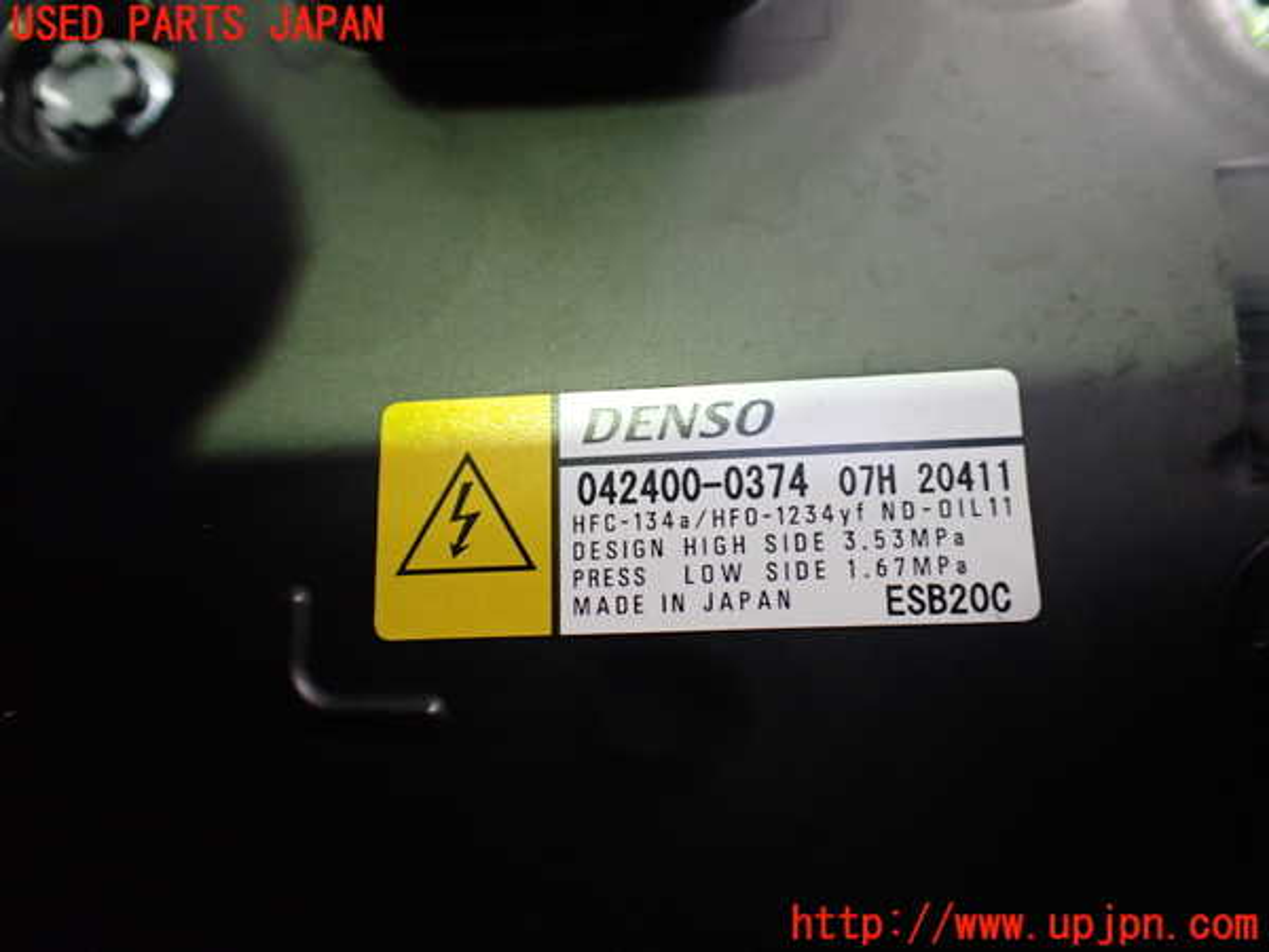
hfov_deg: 60.0
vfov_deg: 46.8
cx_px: 634
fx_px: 1100
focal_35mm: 30
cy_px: 476
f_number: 2.3
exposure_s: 1/50
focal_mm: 5.4
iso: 800
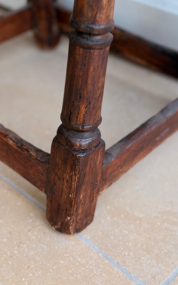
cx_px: 76
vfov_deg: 38.9
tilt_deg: -40.8
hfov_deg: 24.9
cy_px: 140
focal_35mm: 52
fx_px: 404
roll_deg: -0.4
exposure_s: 1/121
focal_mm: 6.93
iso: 80
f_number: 1.8
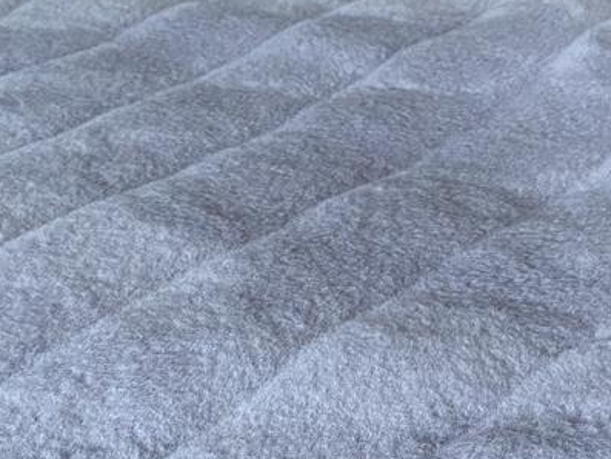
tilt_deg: -32.7
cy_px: 328
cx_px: 342
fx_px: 1183
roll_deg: -2.6
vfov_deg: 21.8
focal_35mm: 67
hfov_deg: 28.9
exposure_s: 1/60
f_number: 1.8
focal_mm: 4.25
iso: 125
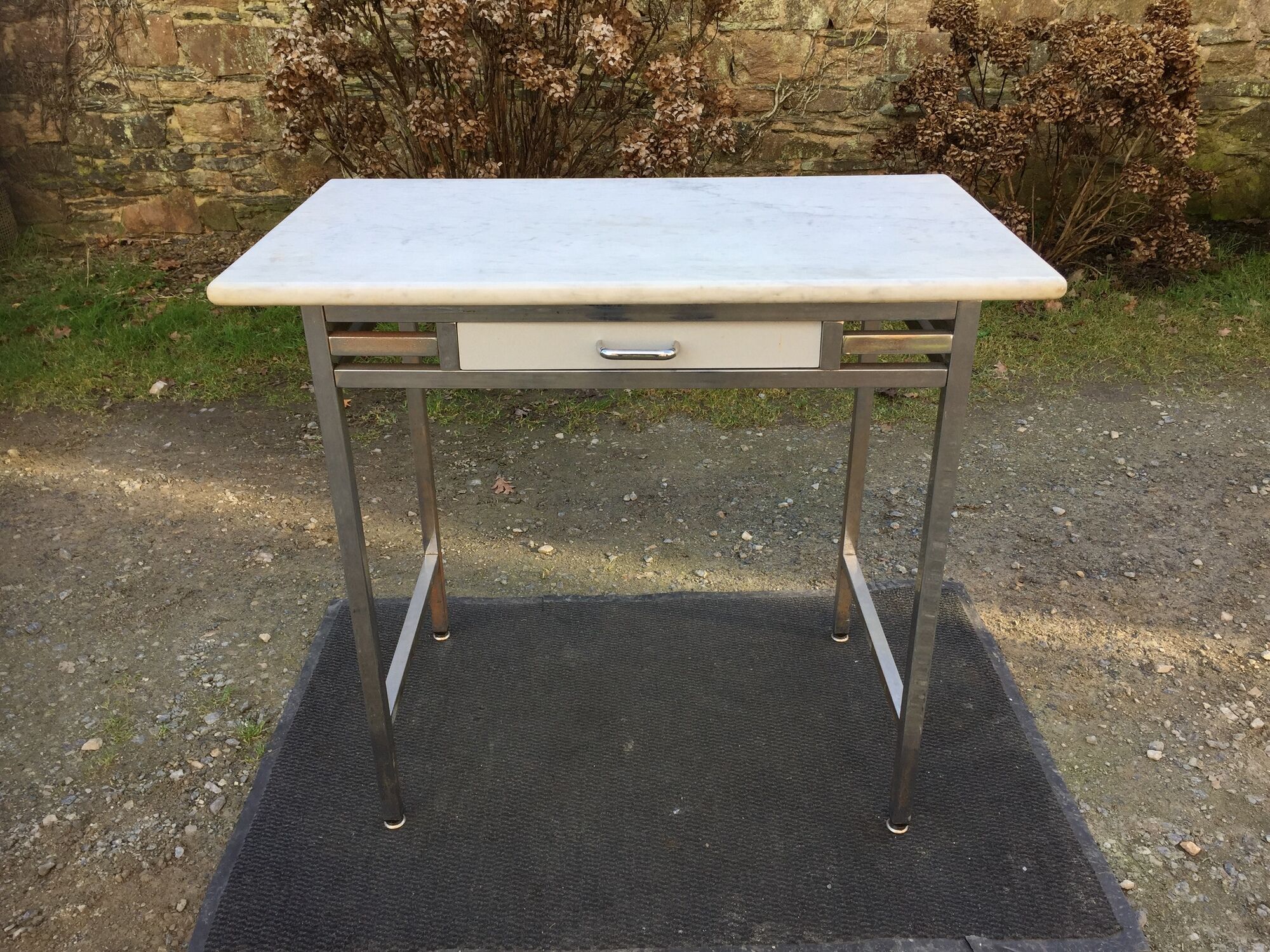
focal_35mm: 29
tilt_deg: -28.9
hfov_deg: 61.7
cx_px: 635
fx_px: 1064
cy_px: 476
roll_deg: -0.2
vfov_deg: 48.2
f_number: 2.2
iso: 32
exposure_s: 1/218
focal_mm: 4.15
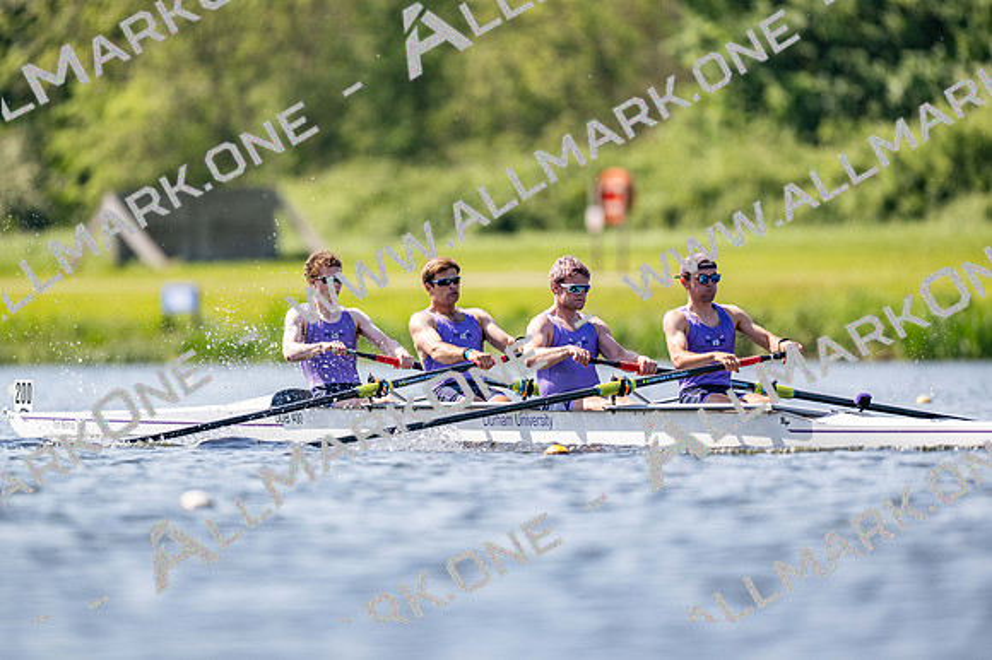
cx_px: 496
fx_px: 16527
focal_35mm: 600
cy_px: 330
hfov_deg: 3.4
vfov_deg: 2.3
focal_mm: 600
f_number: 4
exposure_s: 1/2500
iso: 450
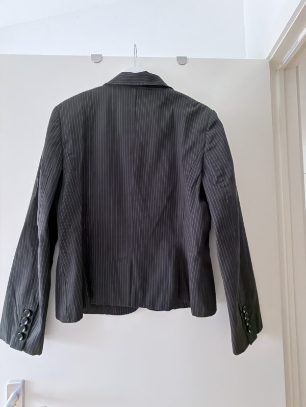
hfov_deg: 85.7
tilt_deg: +1.9
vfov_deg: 102.1
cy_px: 204
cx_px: 153
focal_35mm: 14
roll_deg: +2.0
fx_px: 165
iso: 500
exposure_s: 1/40
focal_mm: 2.22
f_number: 2.2
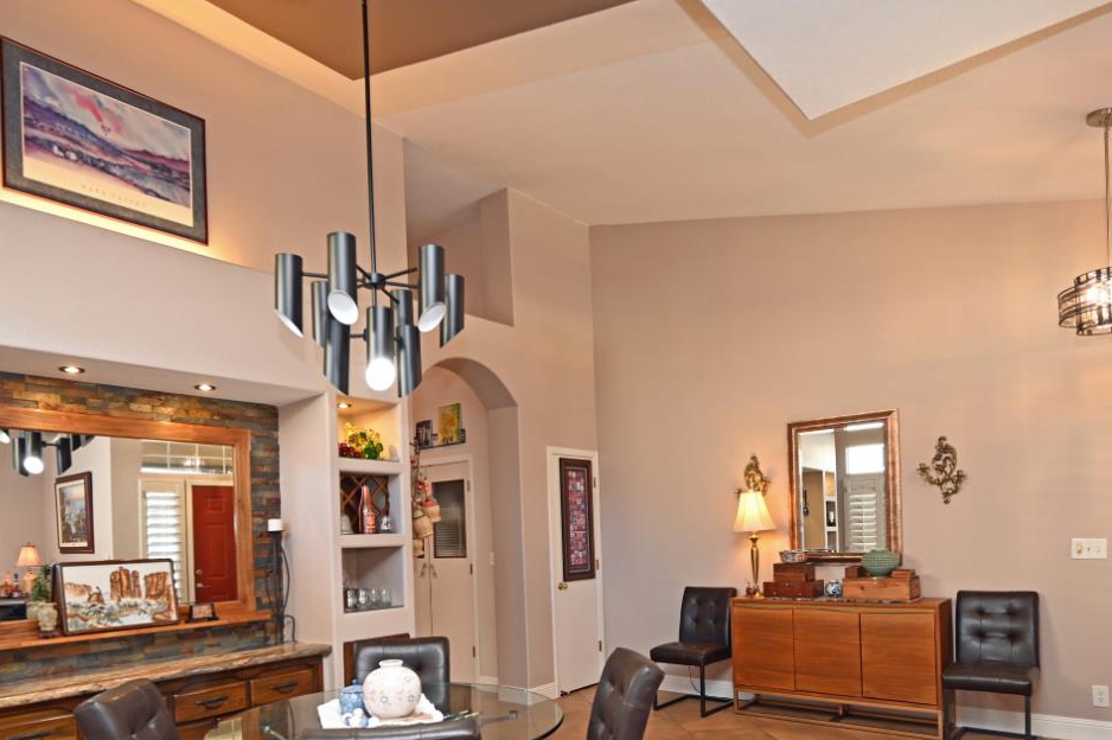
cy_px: 544
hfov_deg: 73.7
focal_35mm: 24
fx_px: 741
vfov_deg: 51.1
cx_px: 533
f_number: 4
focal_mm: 15
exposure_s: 1/60
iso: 640
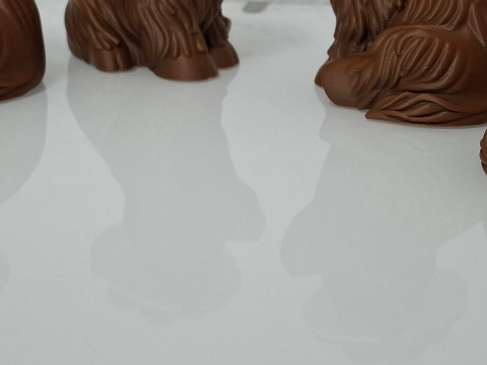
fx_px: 872
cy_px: 50
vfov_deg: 23.1
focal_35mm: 62
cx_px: 258
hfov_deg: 31.2
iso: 400
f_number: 1.8
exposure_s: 1/33
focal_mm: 5.54
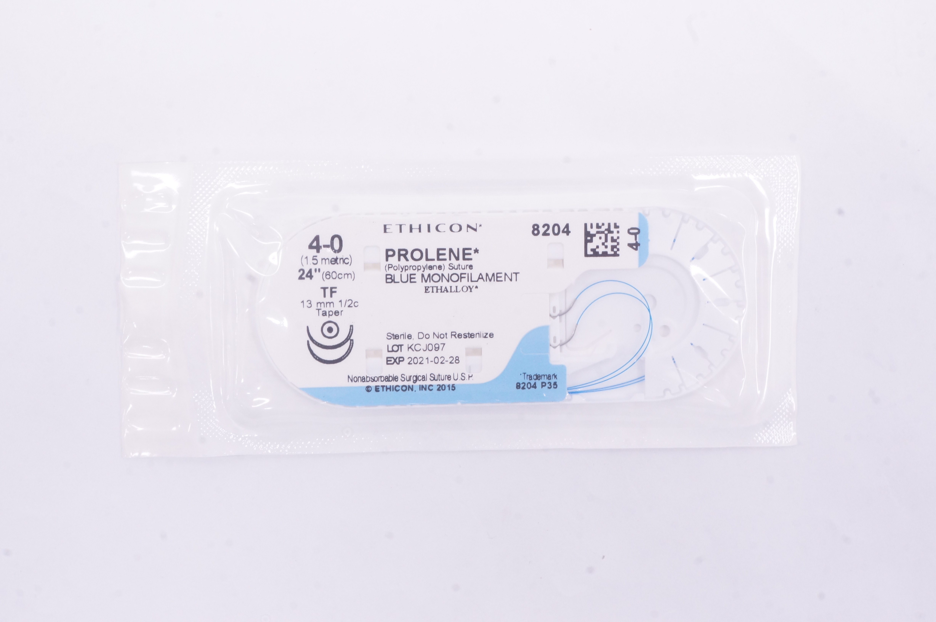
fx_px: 1441
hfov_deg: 36.0
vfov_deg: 24.3
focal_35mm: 56
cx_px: 468
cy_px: 311
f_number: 18
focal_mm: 37
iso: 1600
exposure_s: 1/25
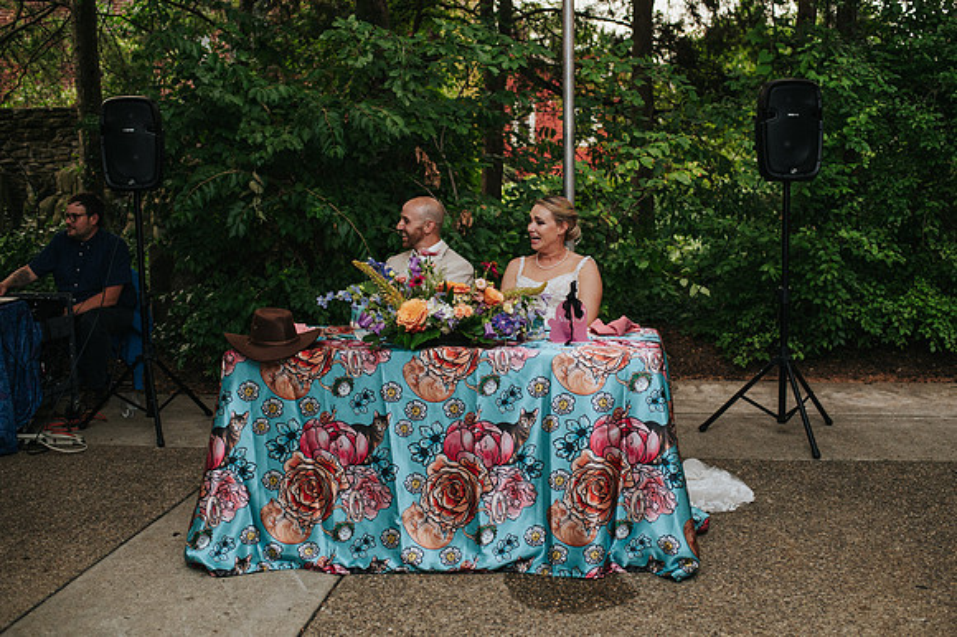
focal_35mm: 38
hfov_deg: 50.4
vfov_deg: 34.8
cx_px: 507
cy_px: 318
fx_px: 1016
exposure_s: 1/200
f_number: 2.8
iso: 1000
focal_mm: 35
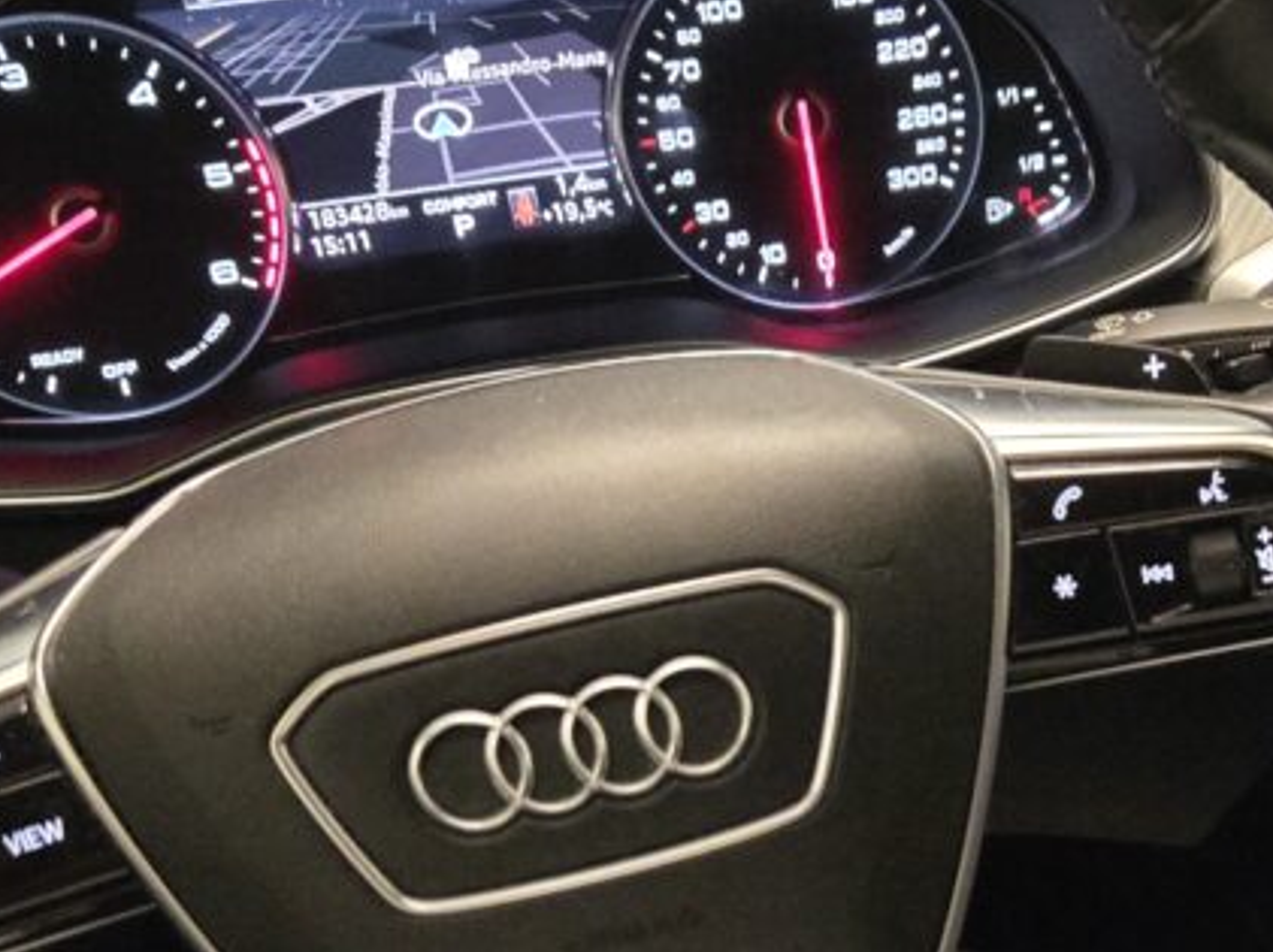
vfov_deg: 25.4
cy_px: 813
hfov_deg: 33.5
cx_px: 992
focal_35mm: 56
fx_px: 2058
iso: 2000
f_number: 1.8
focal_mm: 5.4
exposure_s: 1/16.7
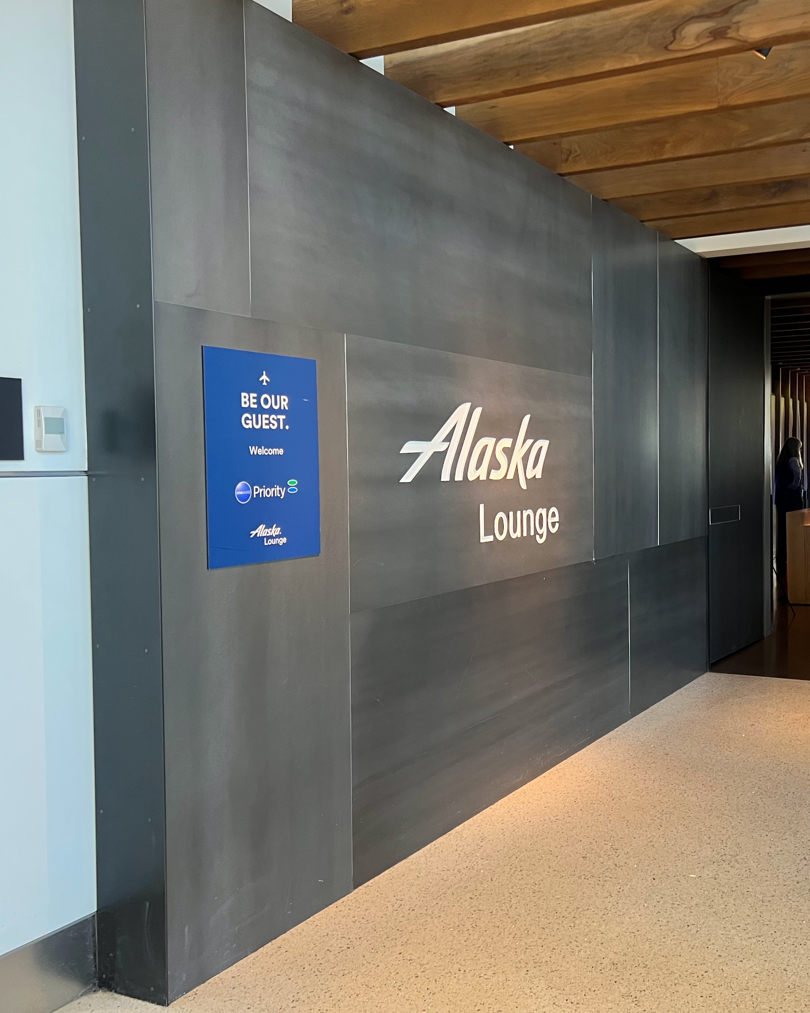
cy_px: 505
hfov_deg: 42.3
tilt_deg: -0.7
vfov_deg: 52.8
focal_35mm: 34
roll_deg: +0.4
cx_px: 588
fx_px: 1019
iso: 125
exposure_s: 1/76
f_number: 1.5
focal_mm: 5.7
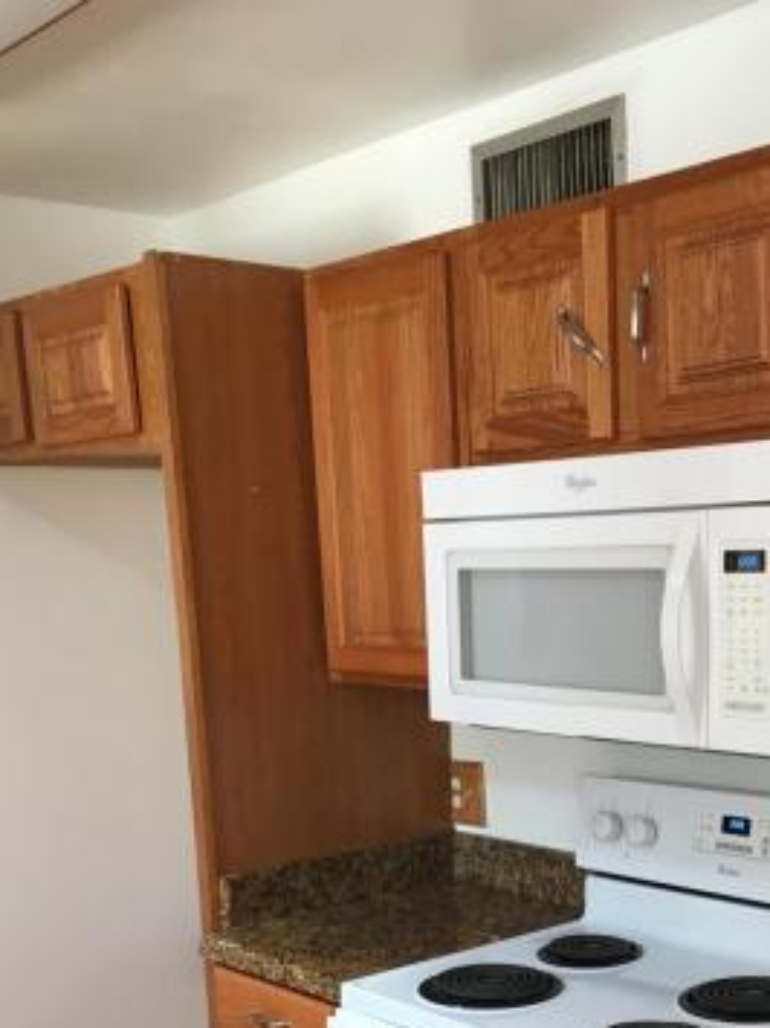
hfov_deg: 29.3
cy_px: 822
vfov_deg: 37.5
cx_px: 553
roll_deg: +1.1
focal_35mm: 49
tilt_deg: -10.1
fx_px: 1454
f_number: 2.2
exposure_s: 1/30
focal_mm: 4.15
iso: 50
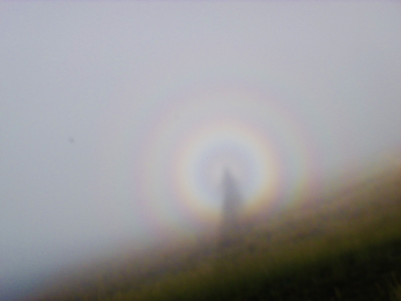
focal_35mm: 78
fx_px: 904
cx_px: 200
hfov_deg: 25.0
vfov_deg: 18.9
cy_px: 150
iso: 100
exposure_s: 1/640
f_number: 5.6
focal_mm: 14
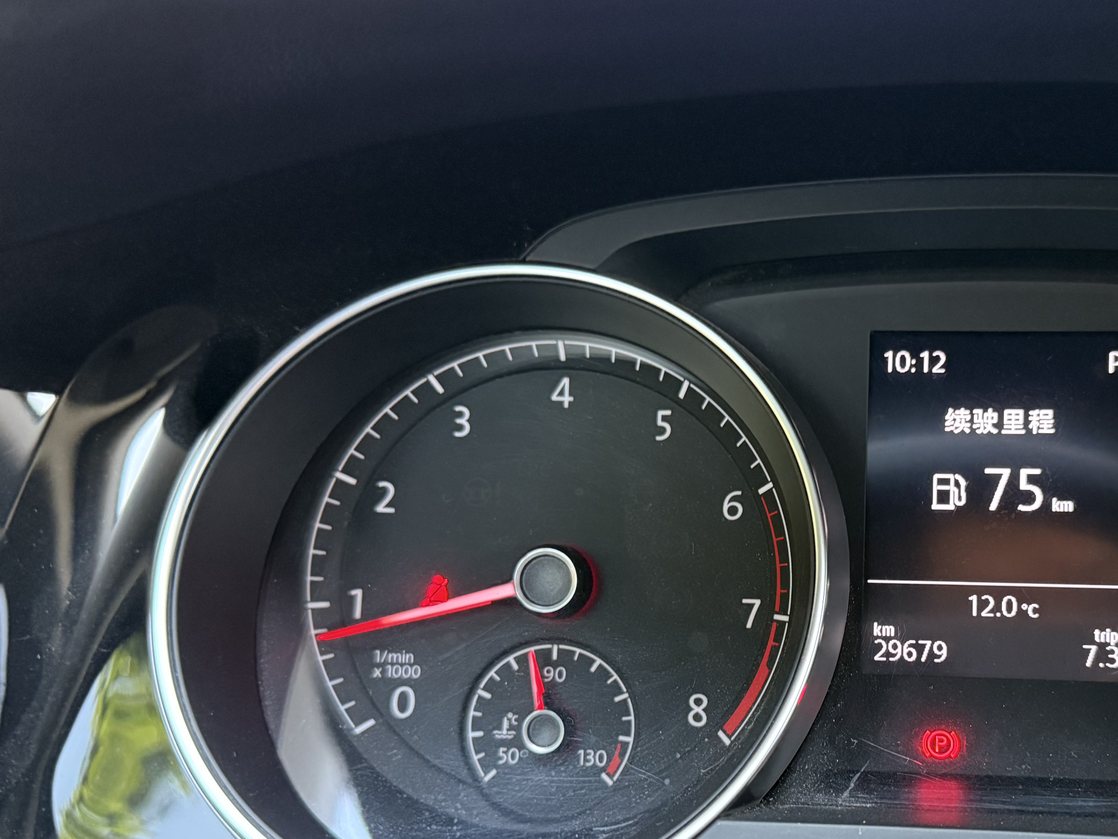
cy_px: 537
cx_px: 811
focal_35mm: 40
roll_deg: +0.5
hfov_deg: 45.5
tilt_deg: -17.3
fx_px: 1292
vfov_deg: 35.7
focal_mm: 6.76
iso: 640
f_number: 1.78
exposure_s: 1/49
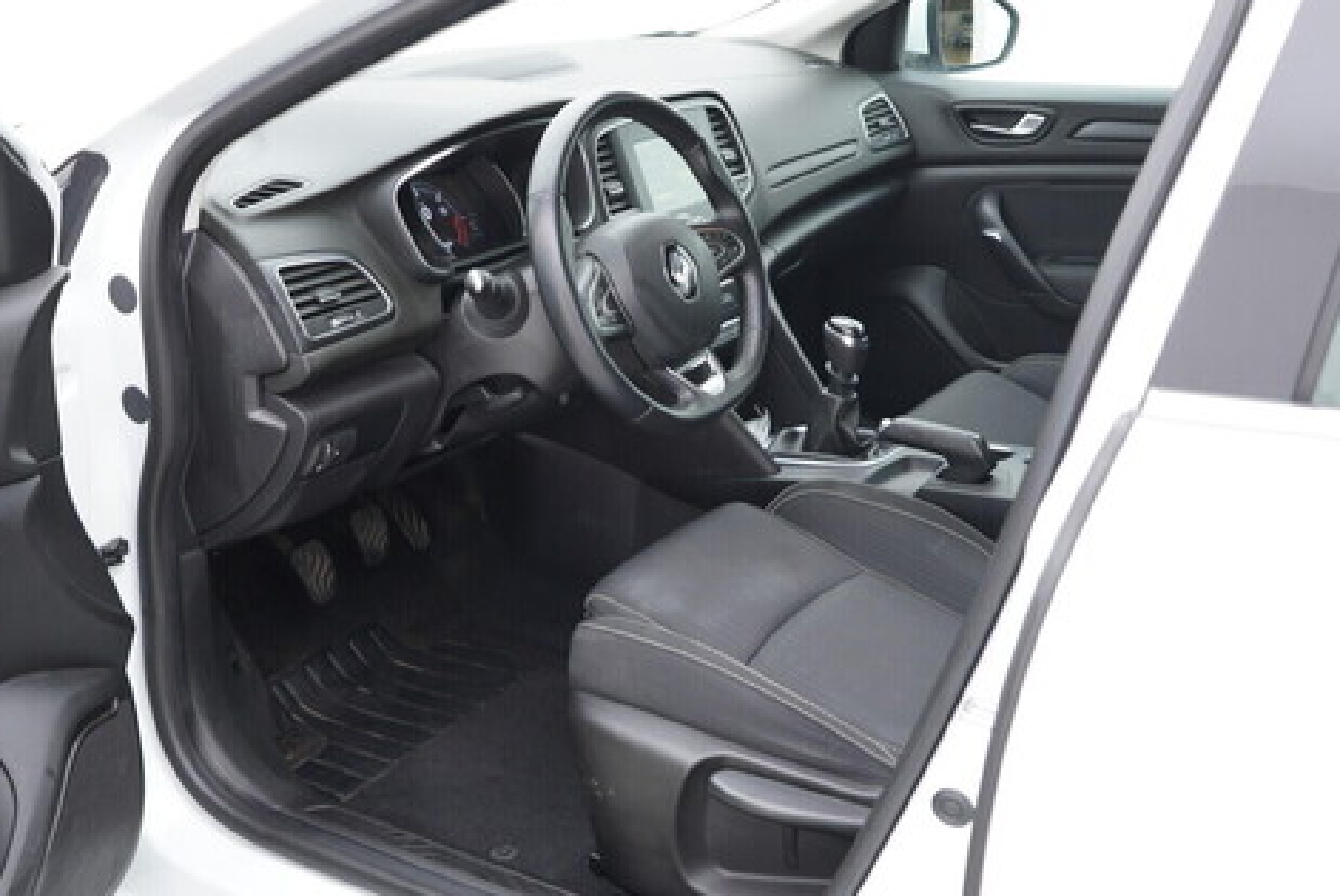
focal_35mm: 42
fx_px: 1565
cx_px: 694
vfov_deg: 32.0
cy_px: 462
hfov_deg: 46.4
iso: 160
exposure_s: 1/40
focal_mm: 24
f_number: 2.8
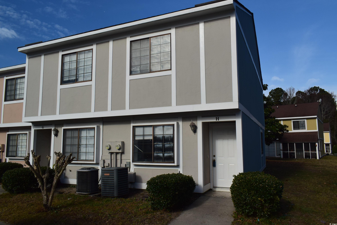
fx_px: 253
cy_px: 112
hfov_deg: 67.3
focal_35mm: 27
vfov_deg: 48.0
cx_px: 168
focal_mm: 18
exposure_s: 1/500
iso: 400
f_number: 11
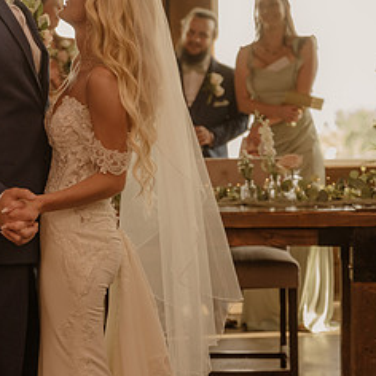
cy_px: 92
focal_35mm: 151
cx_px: 46
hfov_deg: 11.5
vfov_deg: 11.5
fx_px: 1856
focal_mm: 70
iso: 1000
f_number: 2.8
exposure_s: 1/250
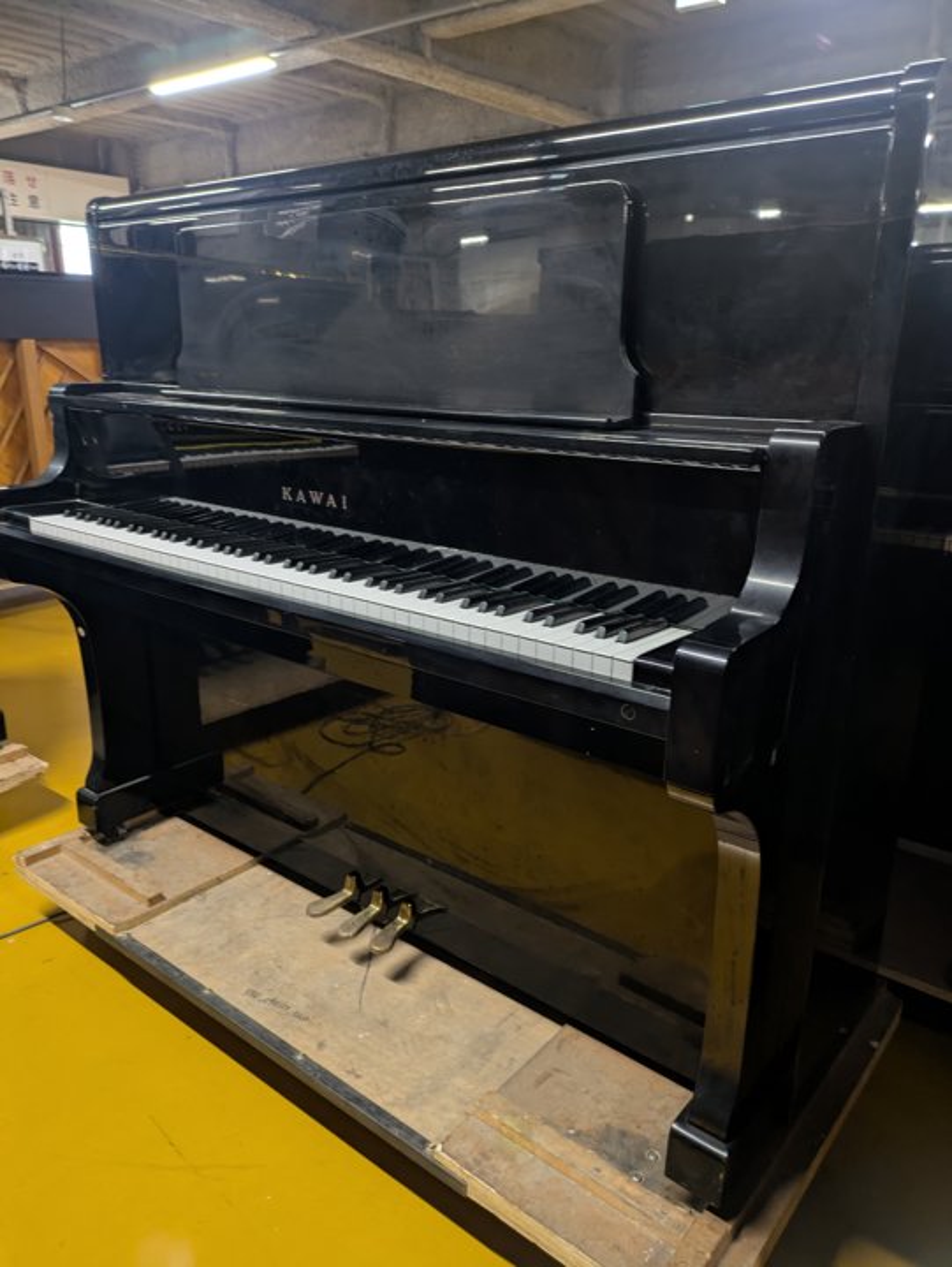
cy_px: 634
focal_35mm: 25
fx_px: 916
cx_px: 476
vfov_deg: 69.4
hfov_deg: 54.9
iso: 142
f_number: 1.89
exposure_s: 1/25
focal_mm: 5.43
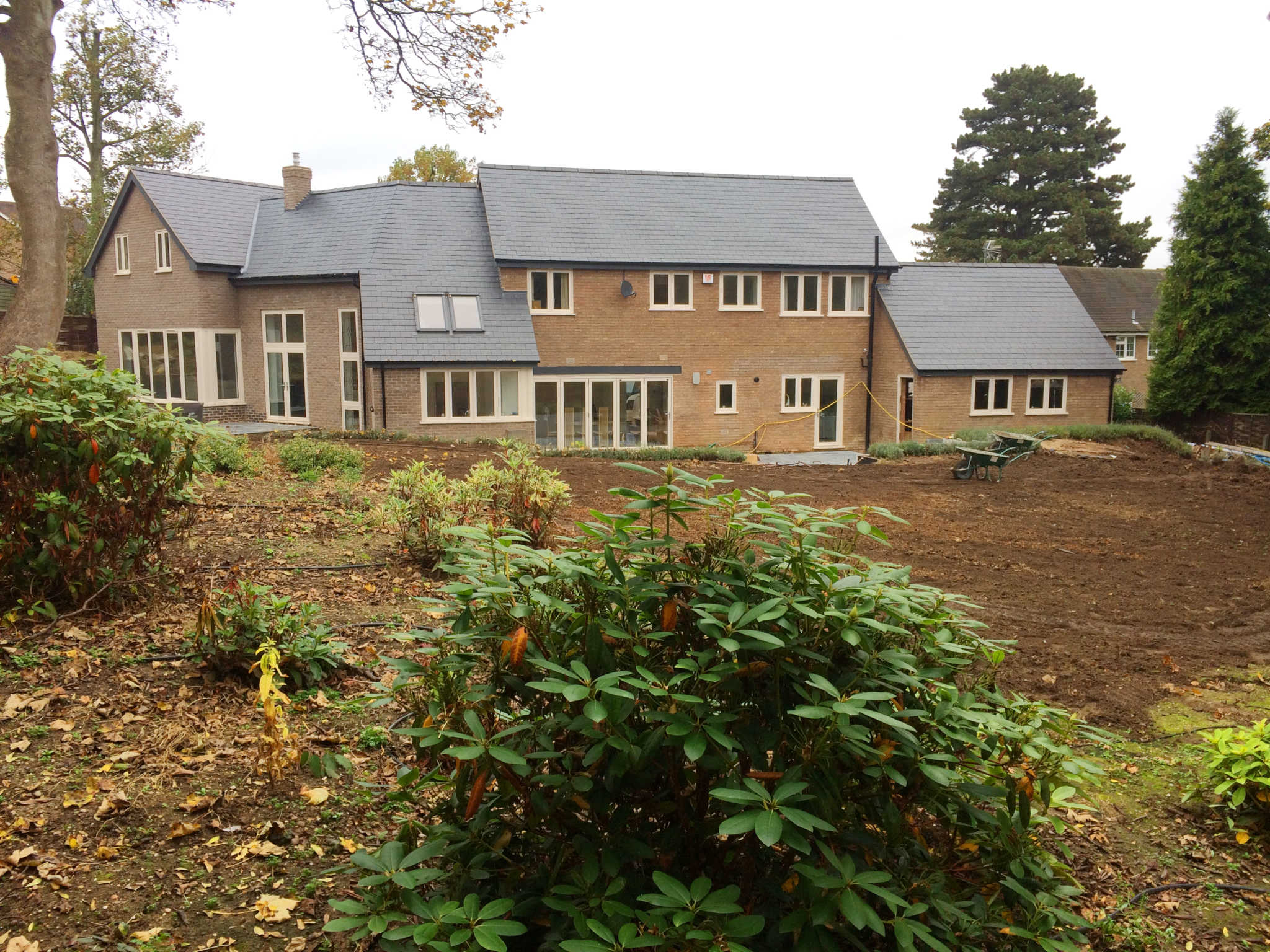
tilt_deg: -7.1
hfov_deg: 61.7
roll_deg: +0.0
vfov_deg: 48.2
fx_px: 1064
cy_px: 476
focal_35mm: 29
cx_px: 635
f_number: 2.2
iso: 32
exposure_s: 1/50
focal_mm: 4.15
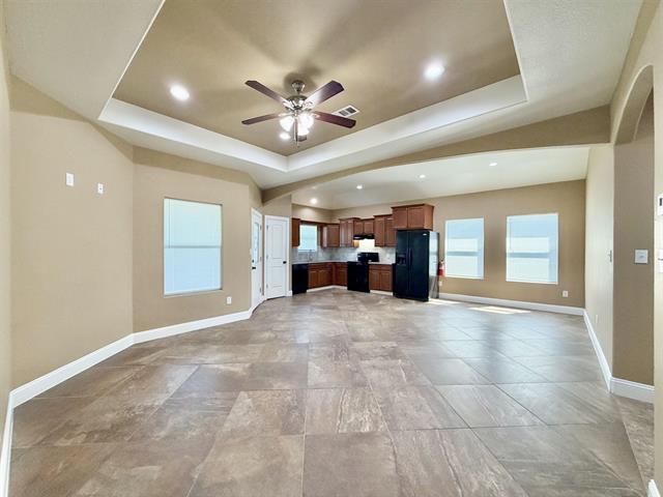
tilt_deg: -0.5
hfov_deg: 102.1
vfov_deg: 85.7
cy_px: 248
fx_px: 268
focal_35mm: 14
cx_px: 332
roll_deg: +0.1
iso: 320
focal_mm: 2.22
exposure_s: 1/120
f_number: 2.2
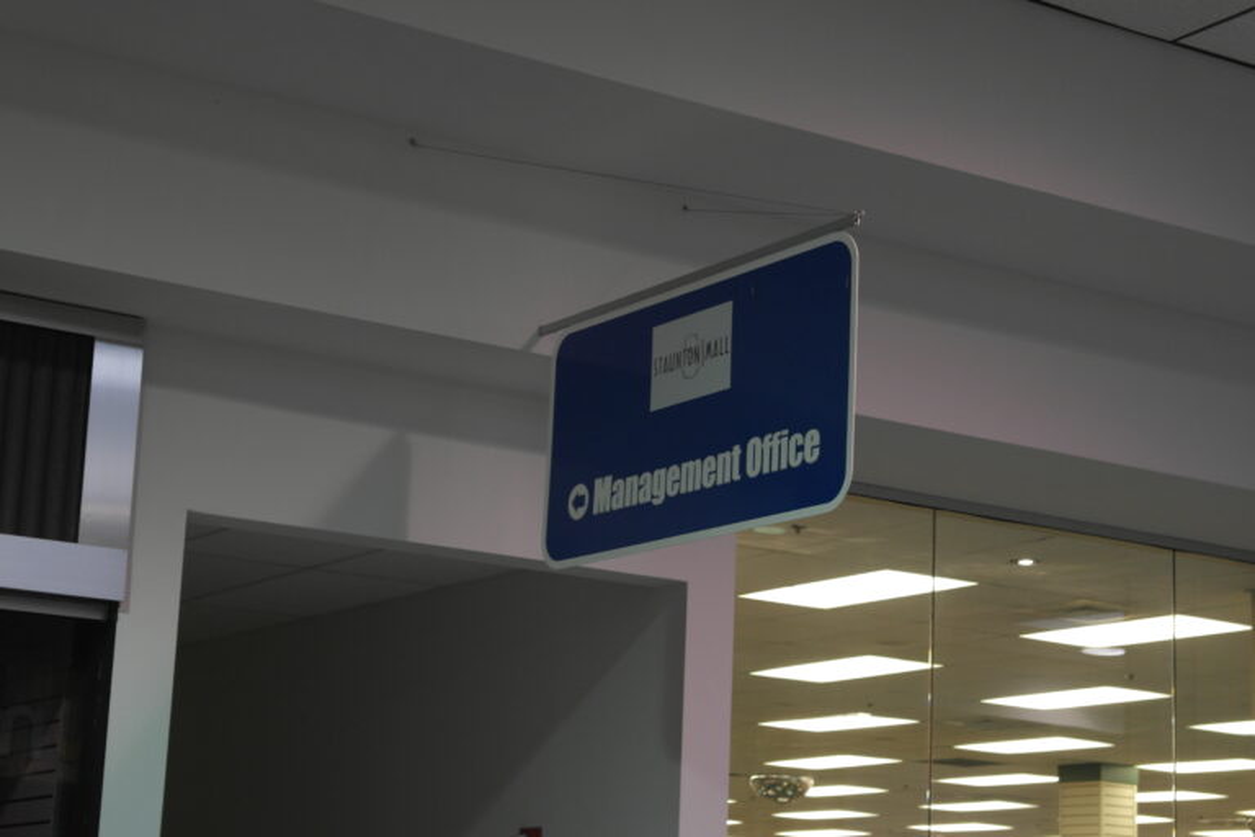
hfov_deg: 26.3
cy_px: 418
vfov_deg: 17.7
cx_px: 628
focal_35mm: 77
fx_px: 2684
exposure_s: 1/40
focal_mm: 50
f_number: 5.6
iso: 400
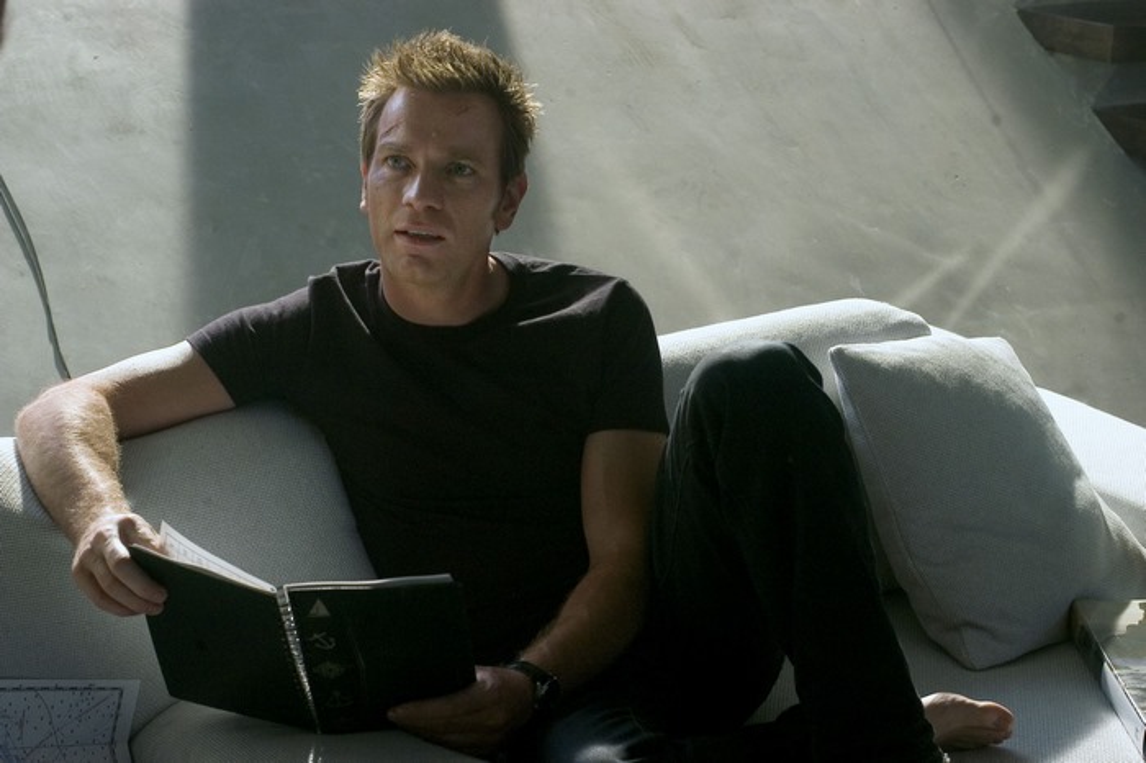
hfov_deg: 27.0
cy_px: 382
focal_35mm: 75
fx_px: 2386
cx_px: 573
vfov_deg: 18.2
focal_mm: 50
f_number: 5.6
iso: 500
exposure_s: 1/80
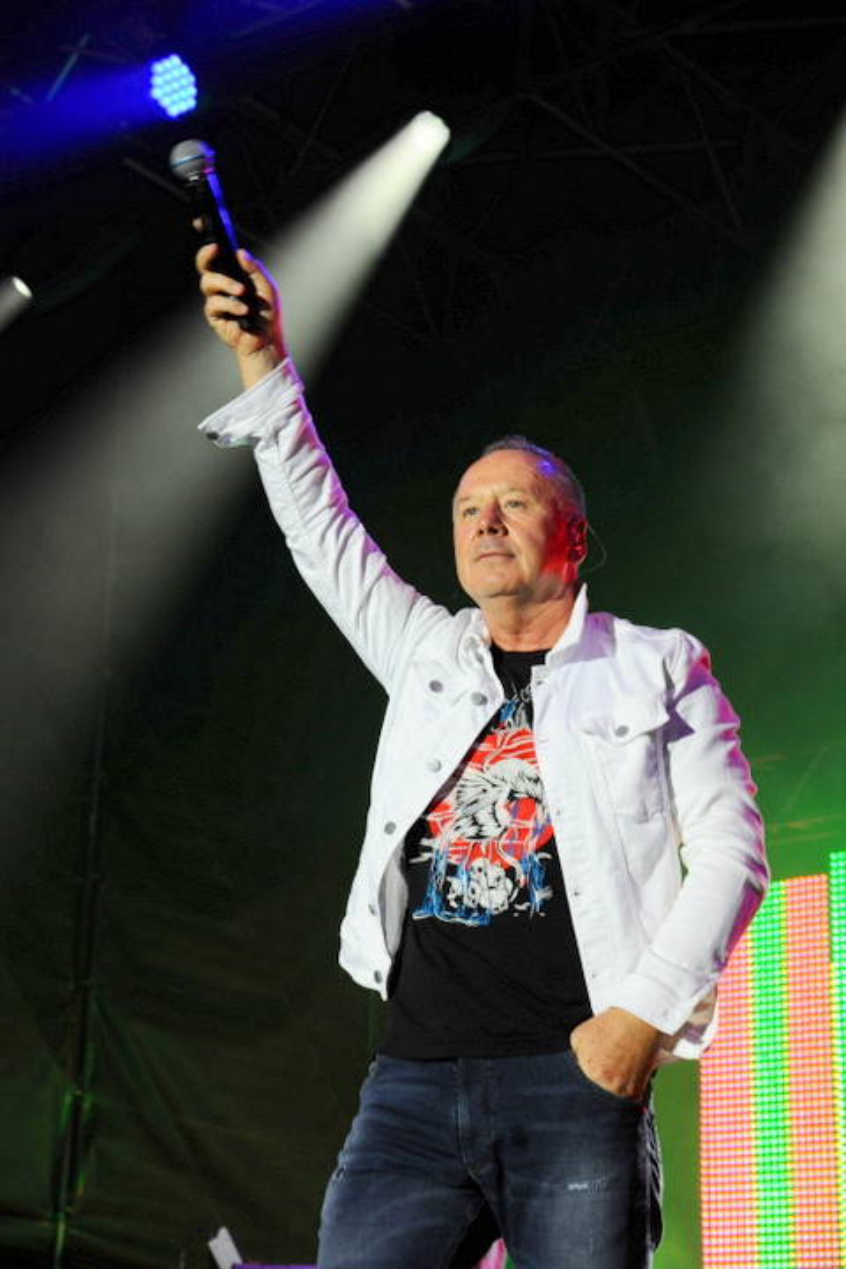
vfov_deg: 23.6
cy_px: 634
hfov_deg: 15.9
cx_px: 423
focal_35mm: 86
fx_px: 3031
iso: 1600
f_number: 6.3
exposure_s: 1/125
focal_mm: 86
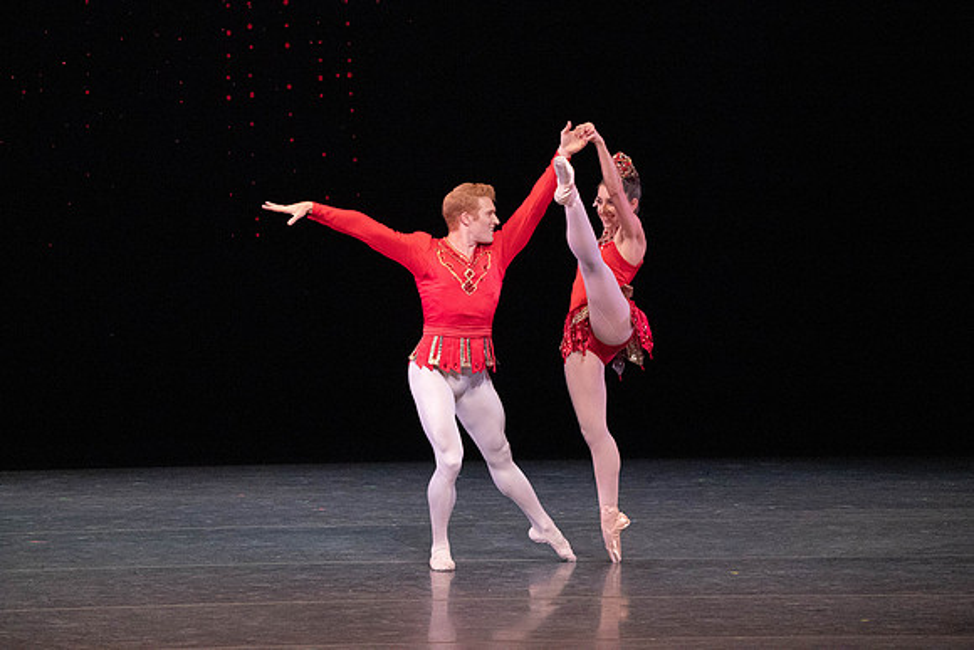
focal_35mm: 348
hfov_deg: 5.9
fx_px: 9417
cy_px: 325
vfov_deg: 4.0
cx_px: 487
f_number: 13
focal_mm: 348
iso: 16000
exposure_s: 1/400
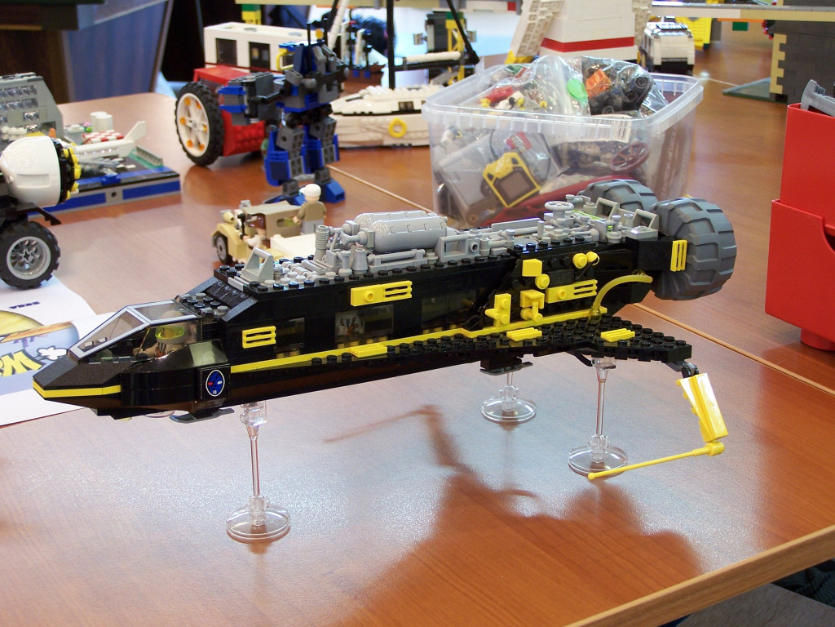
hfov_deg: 32.7
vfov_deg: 24.8
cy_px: 314
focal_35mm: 59
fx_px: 1423
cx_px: 418
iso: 80
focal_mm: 9.8
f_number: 3.1
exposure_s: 1/3
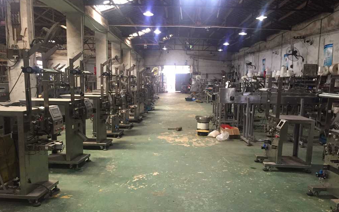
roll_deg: -2.9
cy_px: 119
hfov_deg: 61.2
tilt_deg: -5.8
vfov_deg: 40.6
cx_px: 169
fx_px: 286
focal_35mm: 31
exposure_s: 1/33
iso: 200
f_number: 2.2
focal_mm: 4.15
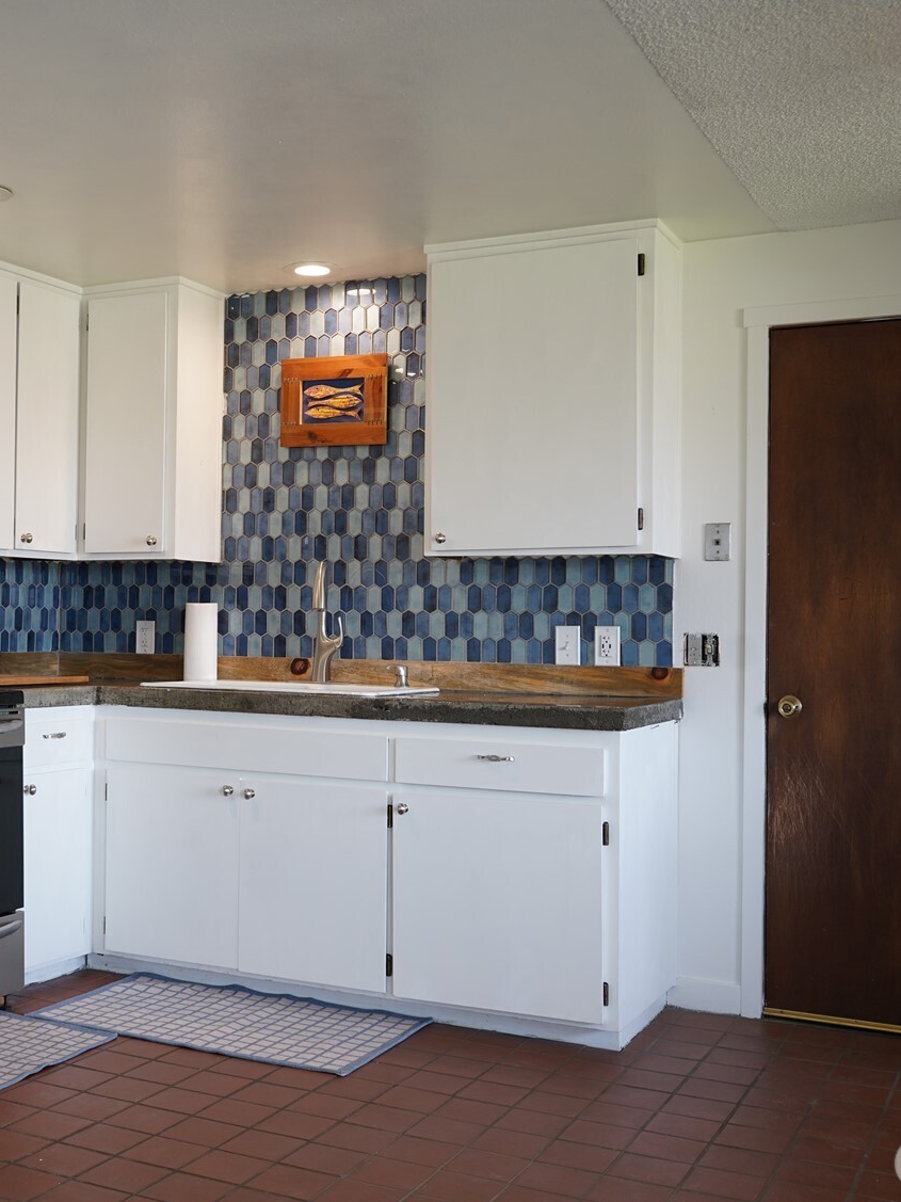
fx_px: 1458
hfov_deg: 33.8
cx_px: 250
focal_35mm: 42
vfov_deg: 44.8
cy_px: 601
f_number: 4.5
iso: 200
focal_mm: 29
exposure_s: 1/25
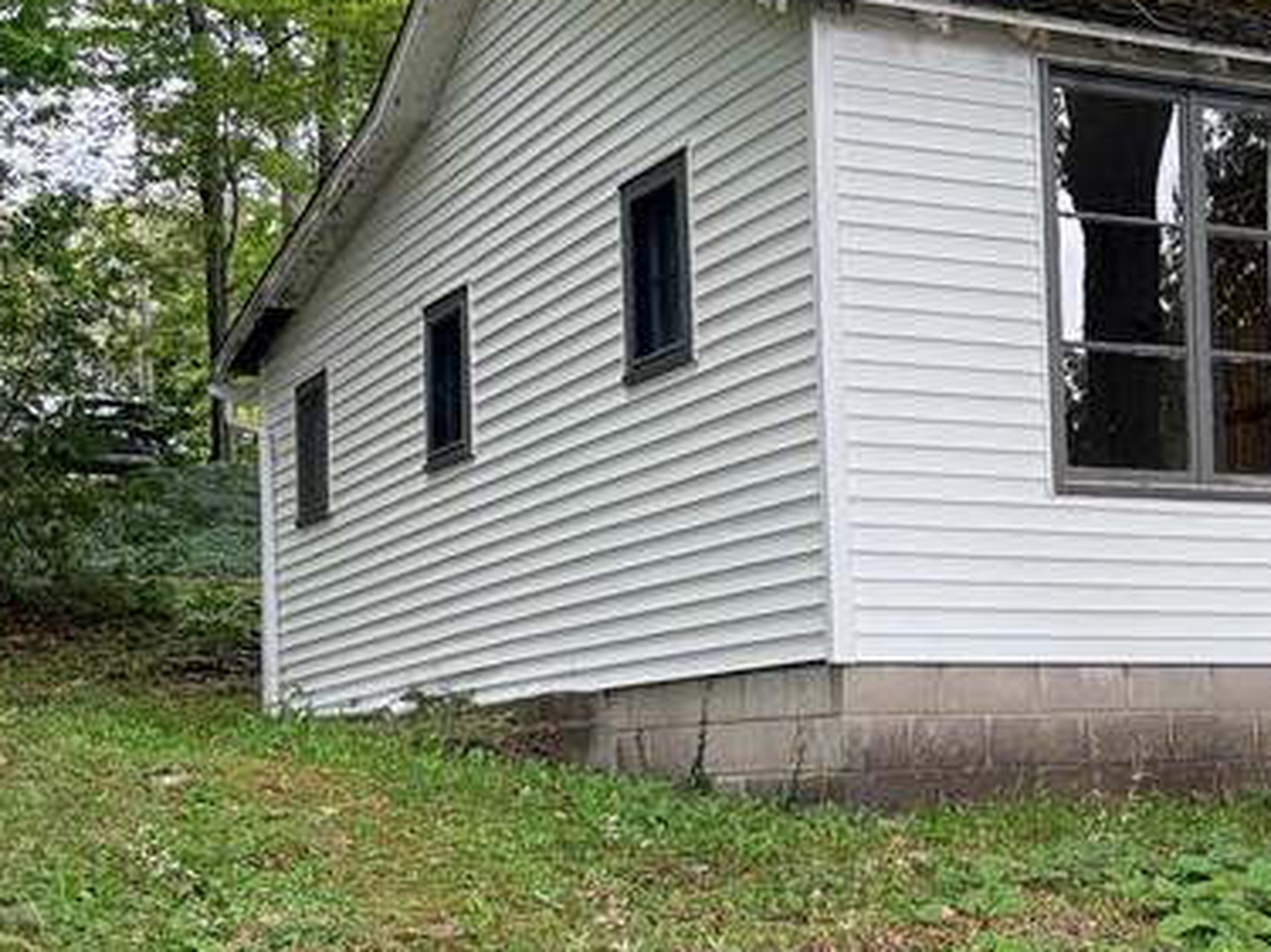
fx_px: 2606
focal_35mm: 71
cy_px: 681
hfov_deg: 26.2
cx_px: 1213
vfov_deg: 20.6
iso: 125
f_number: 1.6
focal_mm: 5.96
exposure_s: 1/93
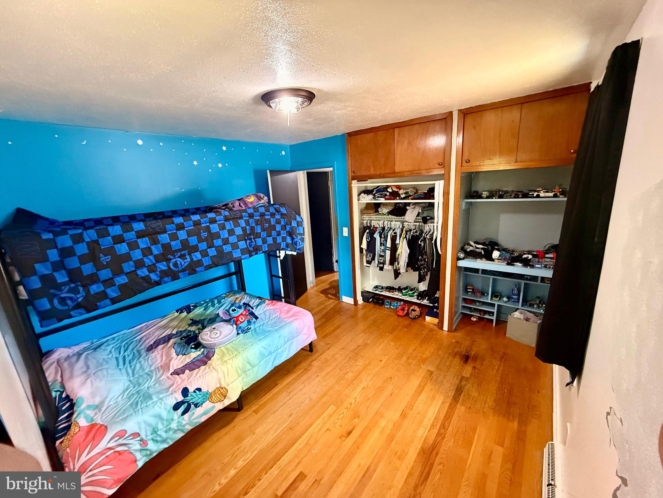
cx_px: 332
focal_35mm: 14
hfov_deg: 102.1
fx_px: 268
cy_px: 249
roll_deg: +3.6
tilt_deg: -14.3
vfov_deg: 85.7
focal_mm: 2.22
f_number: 2.2
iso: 800
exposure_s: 1/60
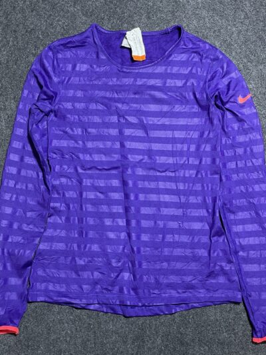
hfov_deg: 53.1
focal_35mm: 26
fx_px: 266
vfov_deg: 67.3
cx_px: 133
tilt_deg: -55.1
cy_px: 178
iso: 160
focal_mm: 4.2
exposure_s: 1/50
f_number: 1.6
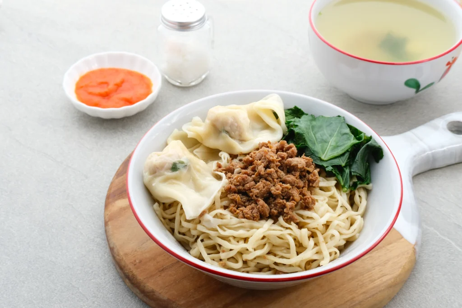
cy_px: 154
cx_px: 231
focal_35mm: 53
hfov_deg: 37.5
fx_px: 680
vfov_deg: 25.5
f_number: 14
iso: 500
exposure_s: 1/100
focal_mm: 35
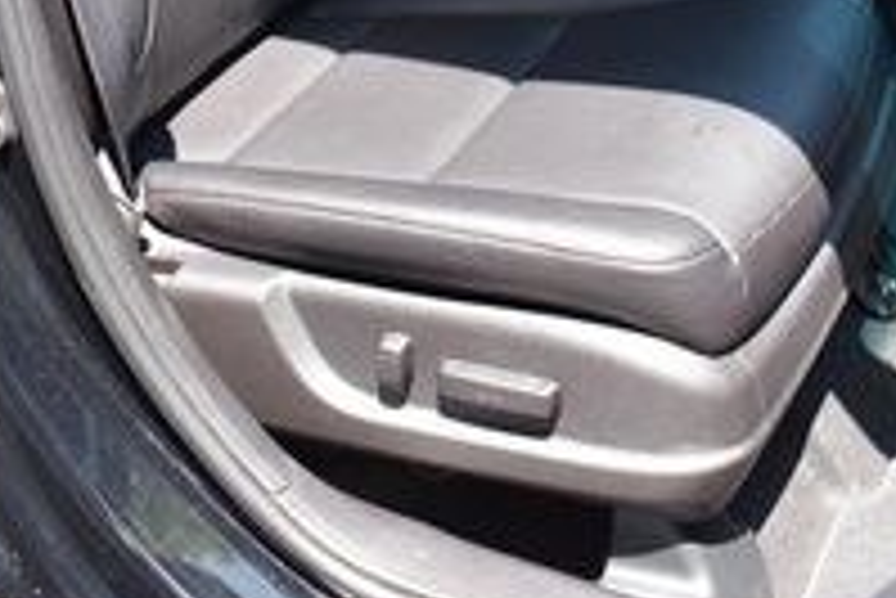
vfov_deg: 14.6
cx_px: 437
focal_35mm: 87
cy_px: -317
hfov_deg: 23.4
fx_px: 2167
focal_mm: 18
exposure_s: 1/250
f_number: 5.6
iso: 400
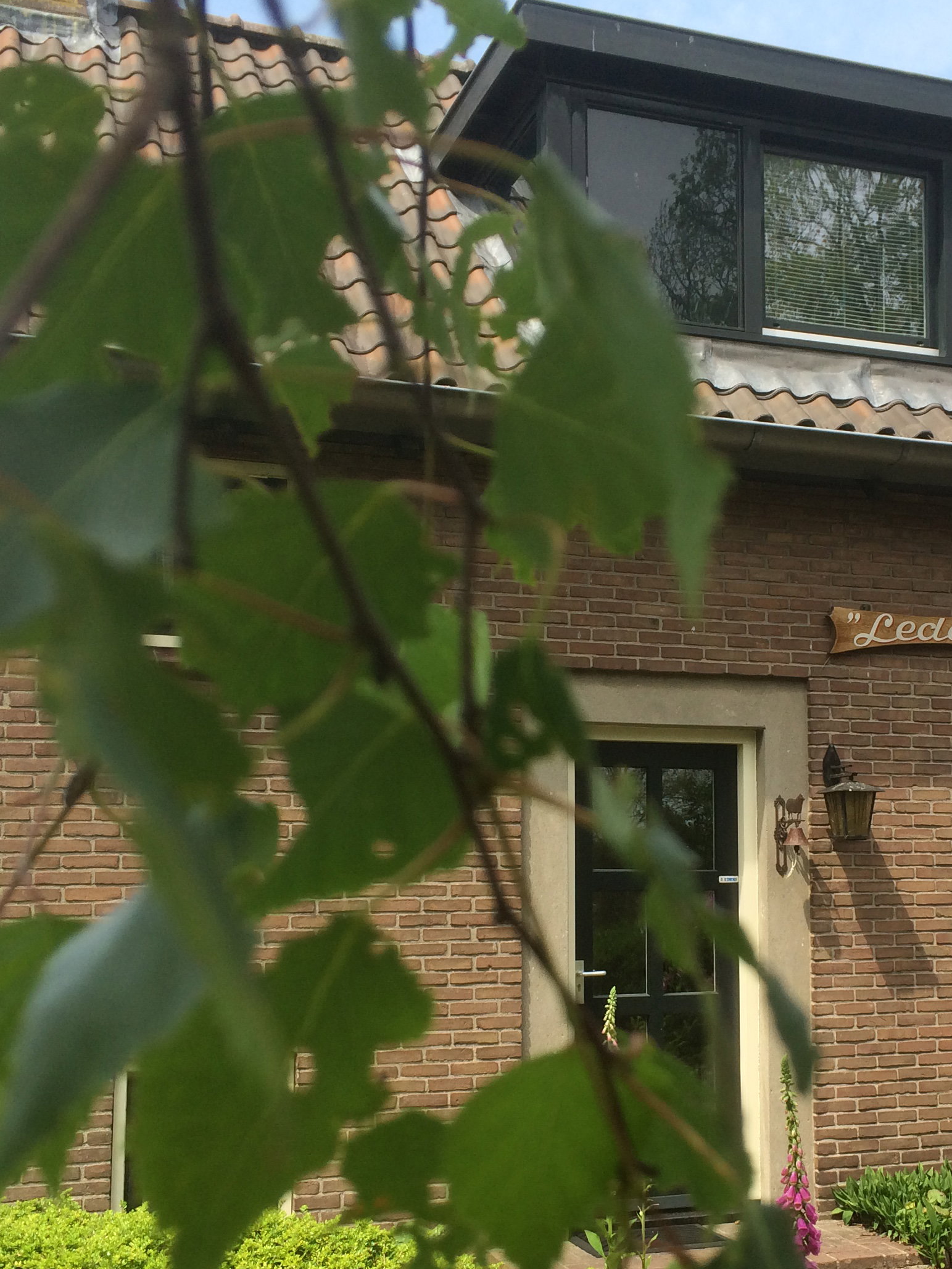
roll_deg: -0.7
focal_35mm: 46
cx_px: 671
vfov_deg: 41.1
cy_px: 742
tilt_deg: +2.9
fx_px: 1687
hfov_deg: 31.1
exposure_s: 1/912
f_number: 2.2
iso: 32
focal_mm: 4.15
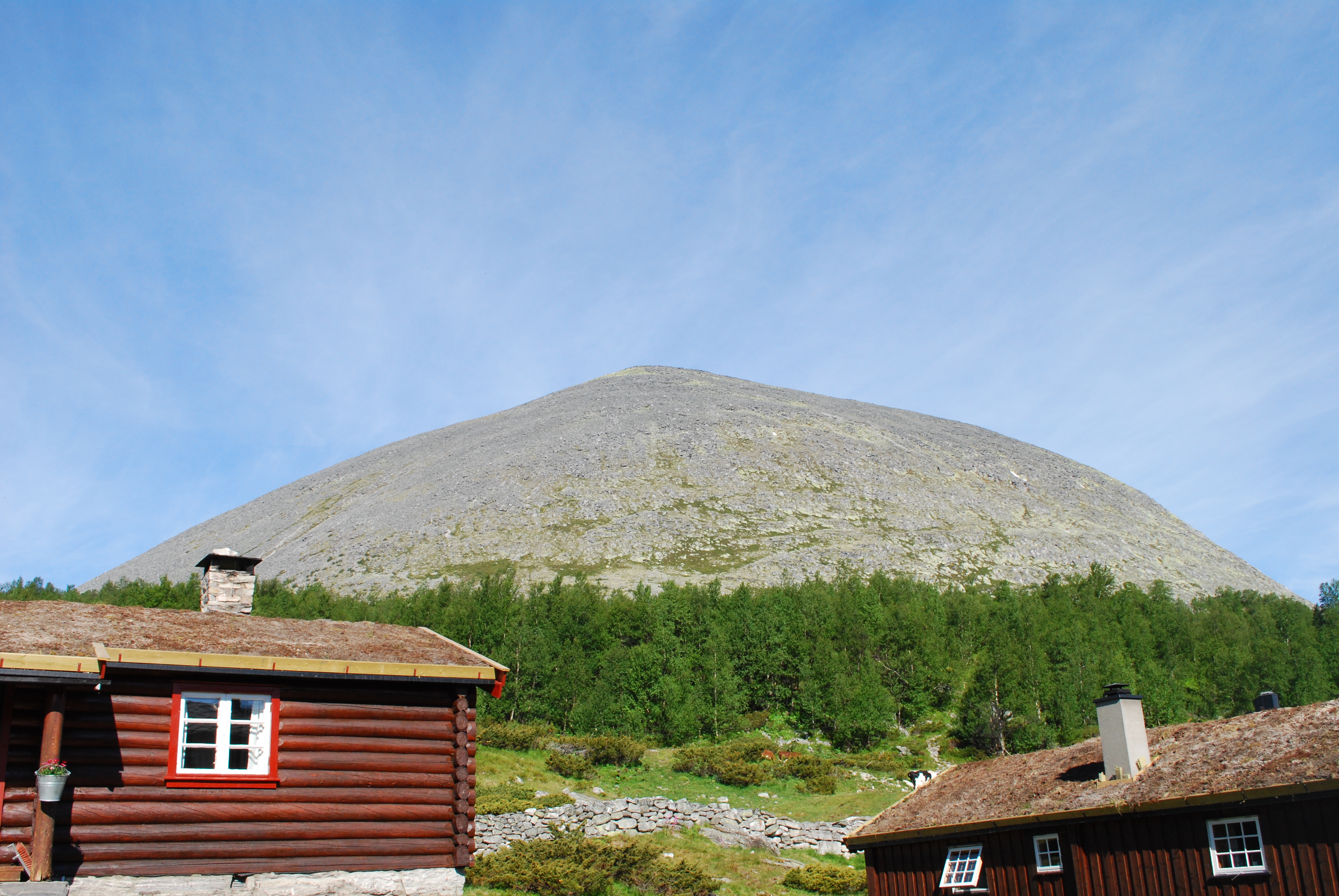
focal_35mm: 33
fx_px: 1229
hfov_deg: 57.2
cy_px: 448
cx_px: 670
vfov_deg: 40.1
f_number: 11
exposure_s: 1/500
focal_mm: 22
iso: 400
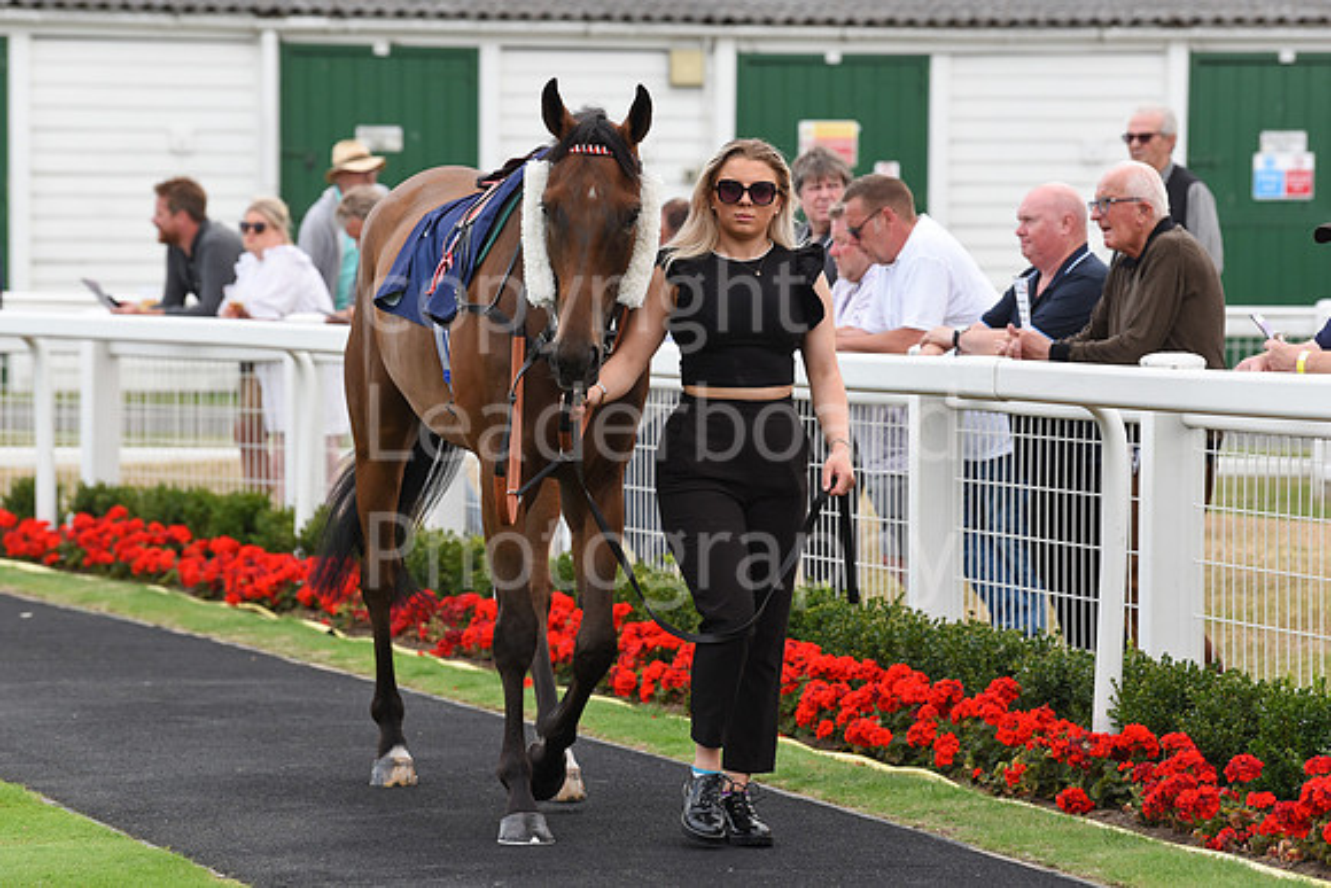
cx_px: 666
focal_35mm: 180
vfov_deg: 7.6
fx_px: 6656
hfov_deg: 11.4
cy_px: 444
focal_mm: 180
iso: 800
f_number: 5.6
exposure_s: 1/1250
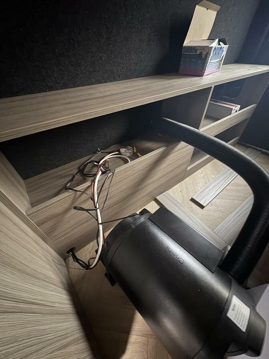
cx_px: 134
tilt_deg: -40.7
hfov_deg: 85.7
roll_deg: +0.2
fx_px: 145
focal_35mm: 14
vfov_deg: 102.1
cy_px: 180
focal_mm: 2.22
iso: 800
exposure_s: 1/13
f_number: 2.2
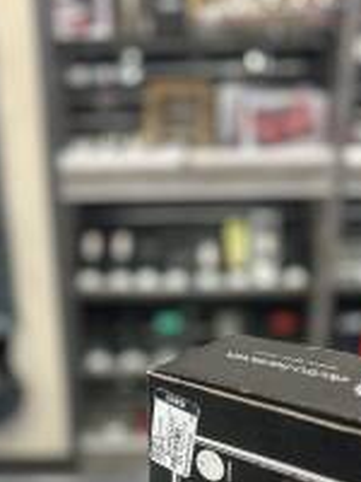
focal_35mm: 48
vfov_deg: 36.1
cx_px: 142
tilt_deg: -29.1
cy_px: 470
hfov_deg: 30.2
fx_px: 667
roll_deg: +0.5
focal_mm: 6.86
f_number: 1.78
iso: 125
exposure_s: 1/120
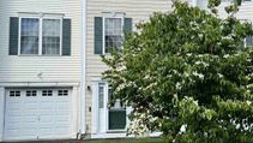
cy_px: 49
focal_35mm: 62
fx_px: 416
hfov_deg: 33.6
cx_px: 158
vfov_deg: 19.4
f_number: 1.78
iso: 80
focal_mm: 6.76
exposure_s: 1/2506
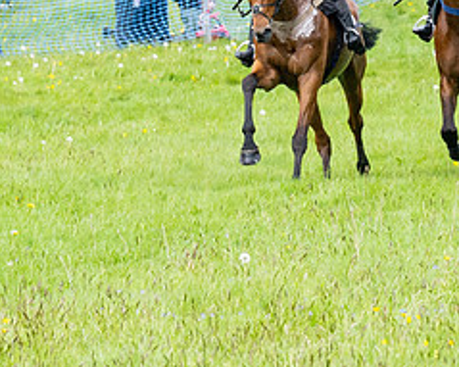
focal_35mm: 835
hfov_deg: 2.3
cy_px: 34
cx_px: 459
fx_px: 11339
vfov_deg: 1.9
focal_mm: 145
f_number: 6.3
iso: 400
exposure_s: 1/800
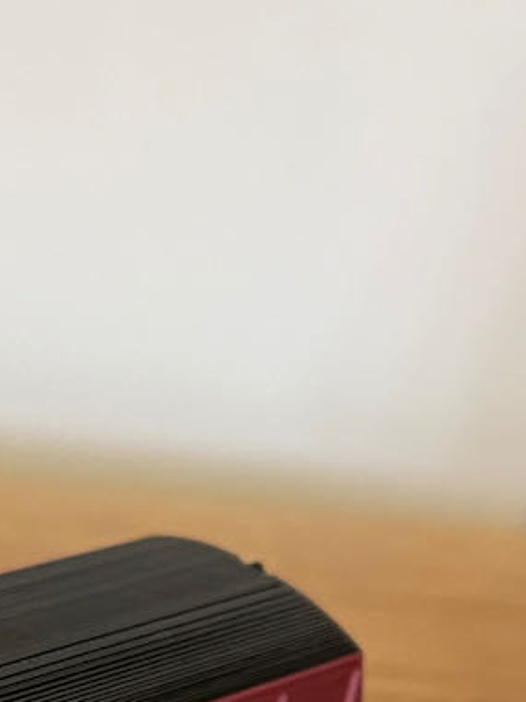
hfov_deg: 16.0
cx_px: -174
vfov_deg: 19.8
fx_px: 1764
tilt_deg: -38.0
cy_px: 1019
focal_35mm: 87
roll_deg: -9.9
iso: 320
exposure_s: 1/50
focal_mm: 5.1
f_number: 1.6
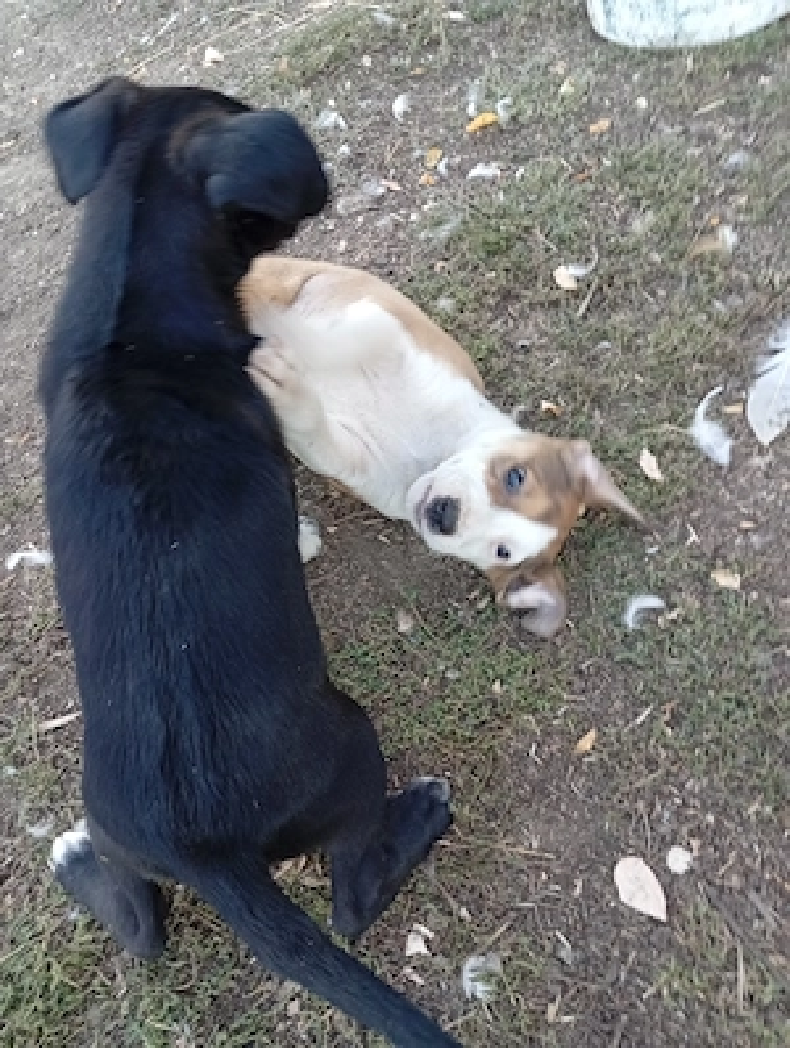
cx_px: 395
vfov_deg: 65.2
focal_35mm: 27
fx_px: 819
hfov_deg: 51.5
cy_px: 524
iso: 139
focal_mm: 3.98
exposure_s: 1/50
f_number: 1.8
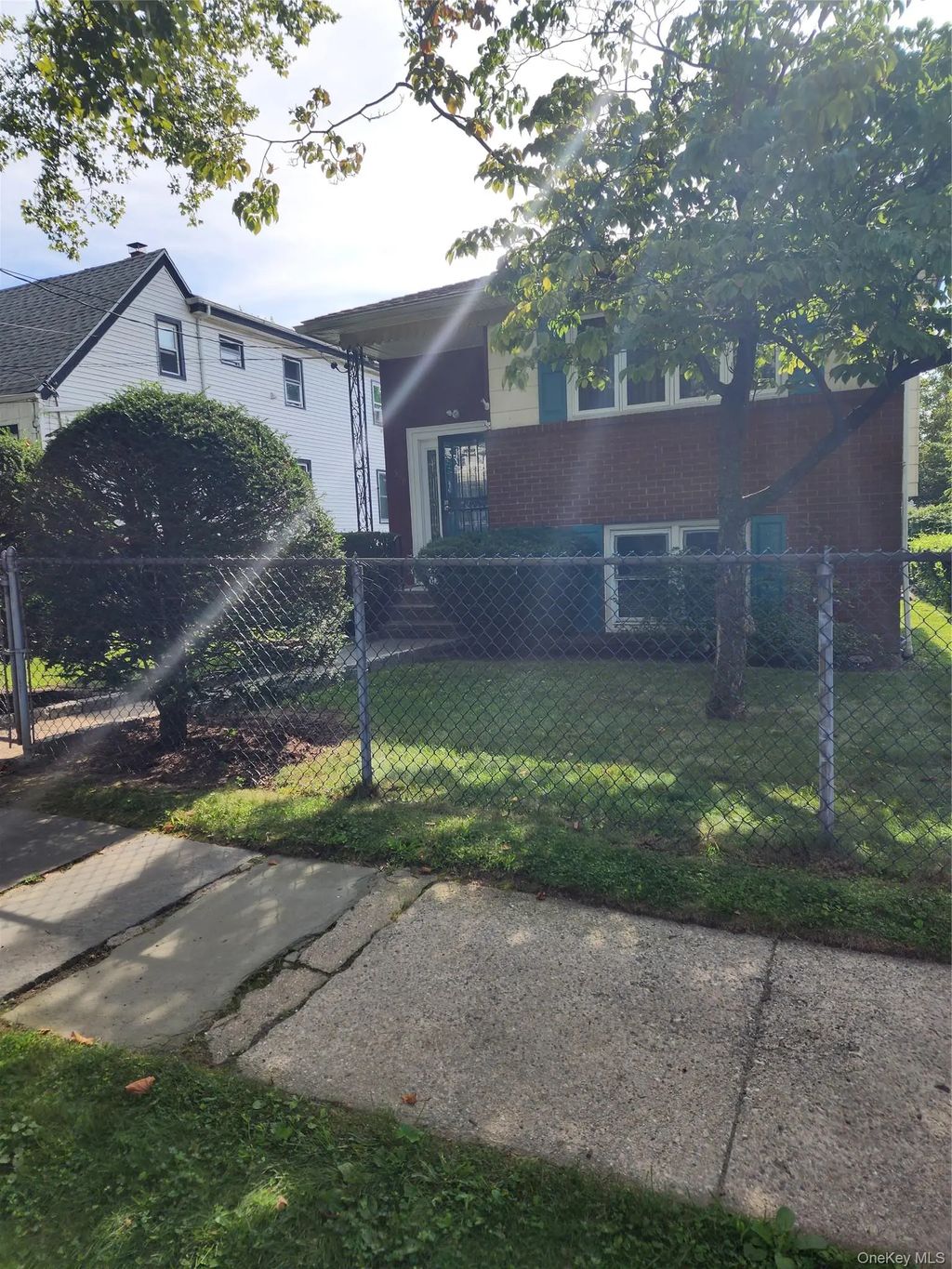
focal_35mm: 23
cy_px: 634
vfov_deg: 73.9
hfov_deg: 58.9
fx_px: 843
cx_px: 476
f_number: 1.8
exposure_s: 1/744
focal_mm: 6.4
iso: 12
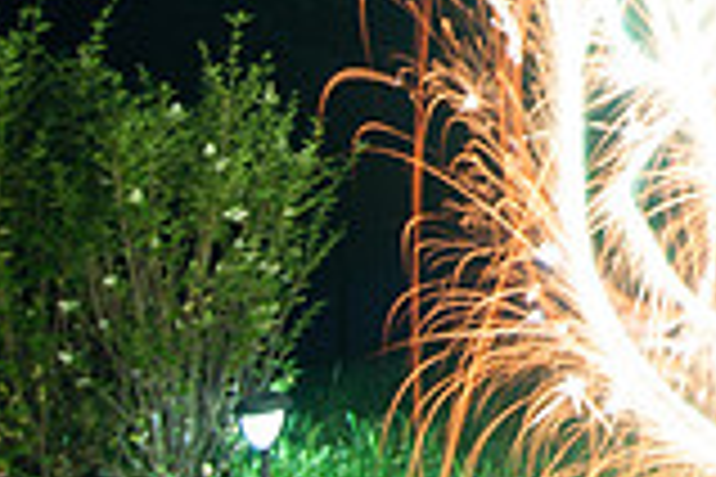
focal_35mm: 60
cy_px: -74
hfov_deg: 27.4
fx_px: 1193
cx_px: 950
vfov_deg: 21.2
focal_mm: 11
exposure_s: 10
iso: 200
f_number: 2.8
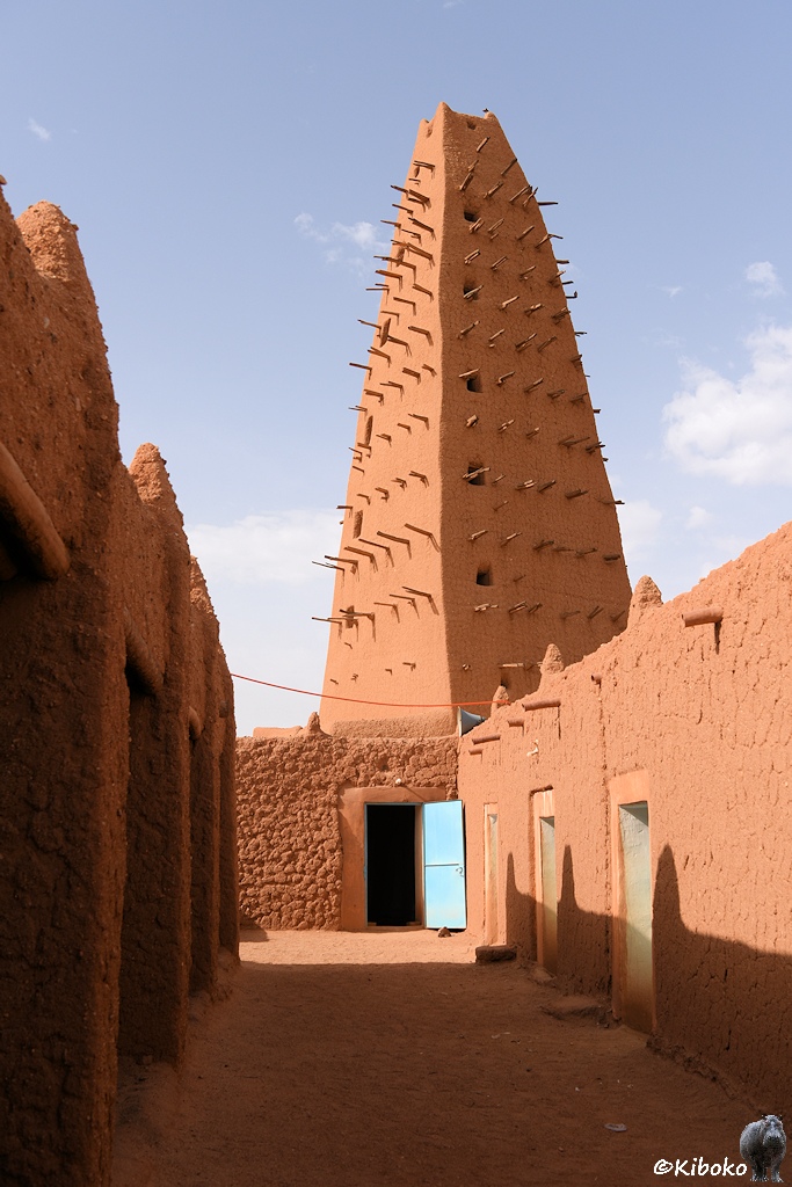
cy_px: 594
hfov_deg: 35.1
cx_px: 396
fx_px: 1253
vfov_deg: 50.7
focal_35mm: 38
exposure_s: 1/1250
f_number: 6.3
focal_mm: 38
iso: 200
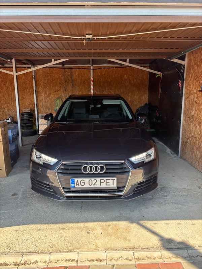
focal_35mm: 26
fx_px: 202
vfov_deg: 67.3
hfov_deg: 53.1
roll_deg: -0.9
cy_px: 134
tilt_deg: -11.3
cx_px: 101
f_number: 1.6
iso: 50
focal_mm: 5.96
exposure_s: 1/336
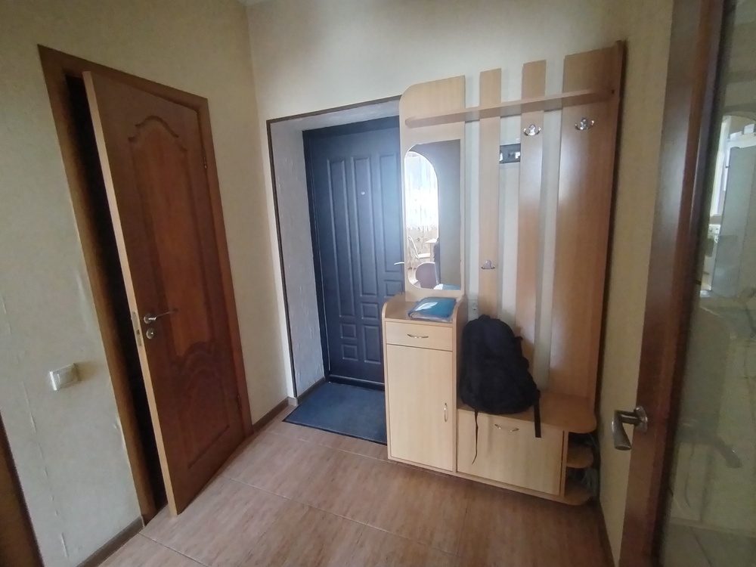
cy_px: 284
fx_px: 349
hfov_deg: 94.5
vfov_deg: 78.1
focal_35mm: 16
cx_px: 378
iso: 601
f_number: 2.2
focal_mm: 1.42
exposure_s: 1/24
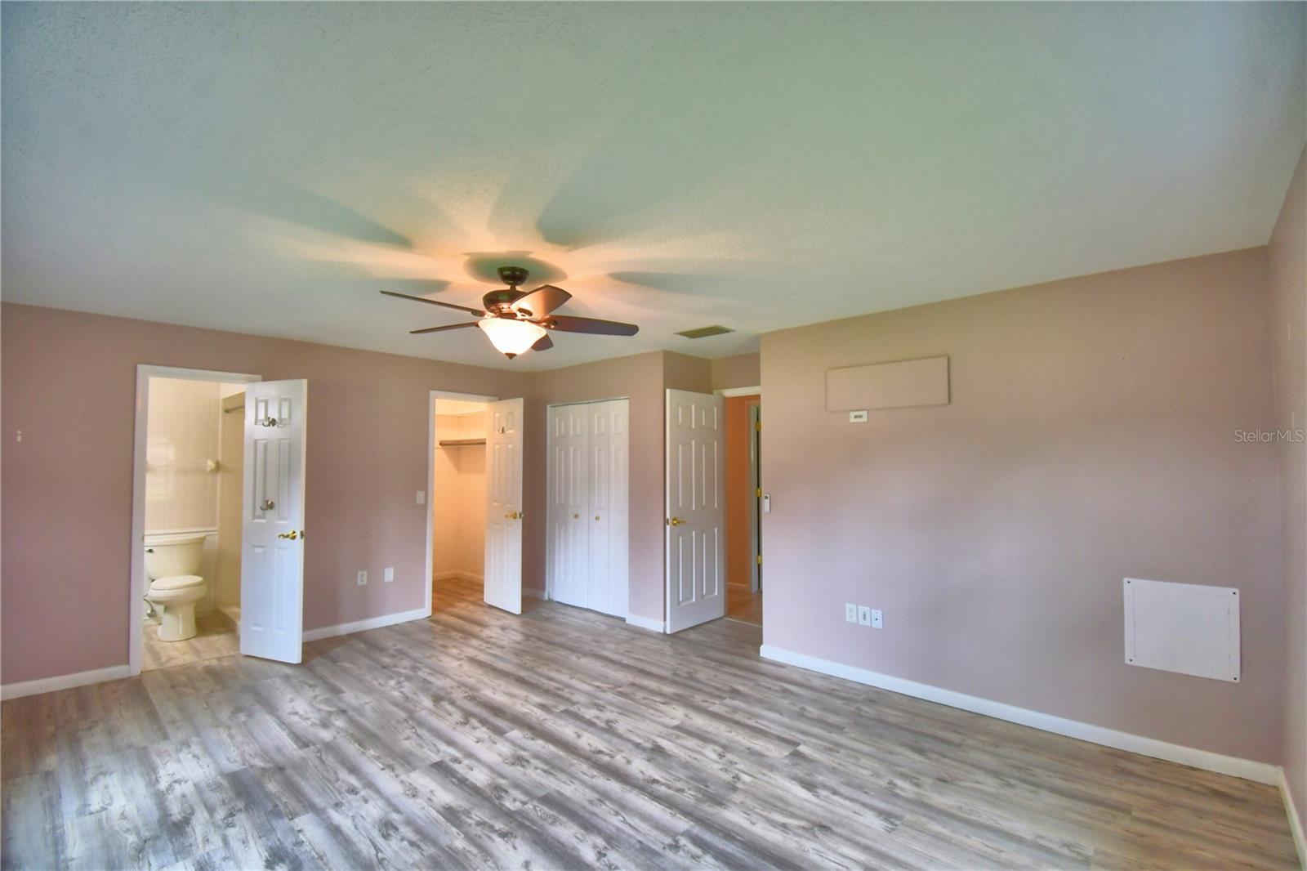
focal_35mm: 15
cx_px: 654
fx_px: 544
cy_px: 436
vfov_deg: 77.3
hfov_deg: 100.4
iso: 400
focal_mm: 10
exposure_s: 1/50
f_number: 4.5
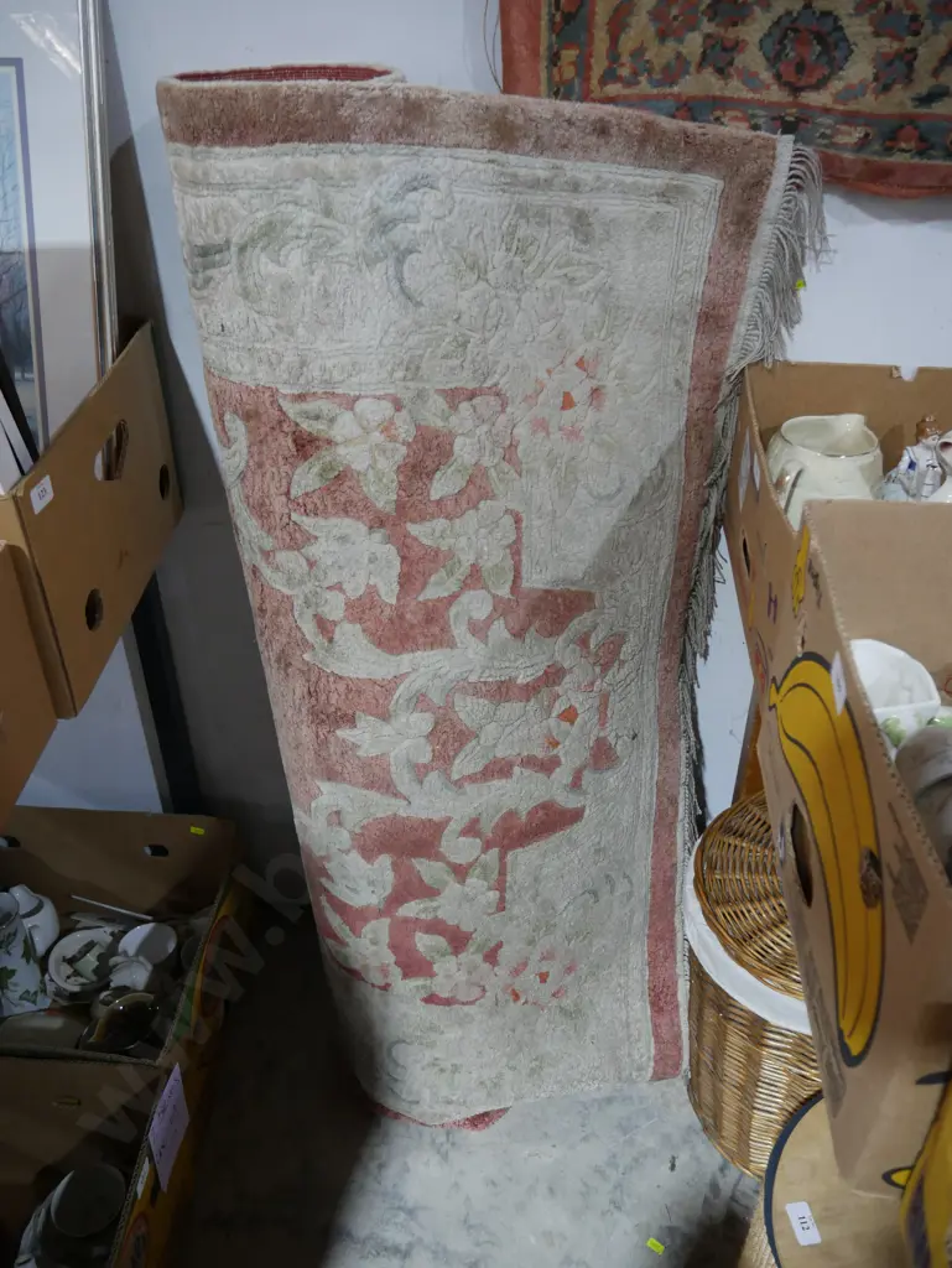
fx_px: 1026
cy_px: 634
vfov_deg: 63.4
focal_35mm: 28
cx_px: 476
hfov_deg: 49.8
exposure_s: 1/60
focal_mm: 14
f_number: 3.5
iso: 640
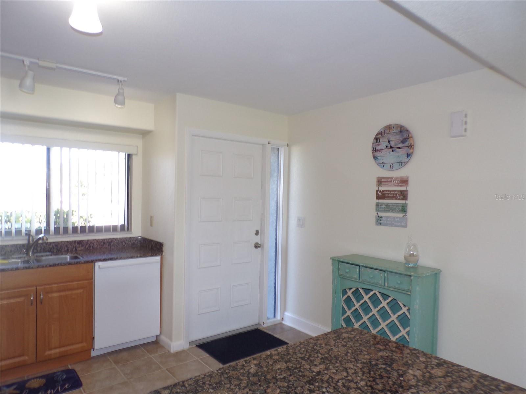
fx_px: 365
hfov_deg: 71.6
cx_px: 263
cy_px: 197
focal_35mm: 24
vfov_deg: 56.8
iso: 100
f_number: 3
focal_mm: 4.3
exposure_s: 1/38
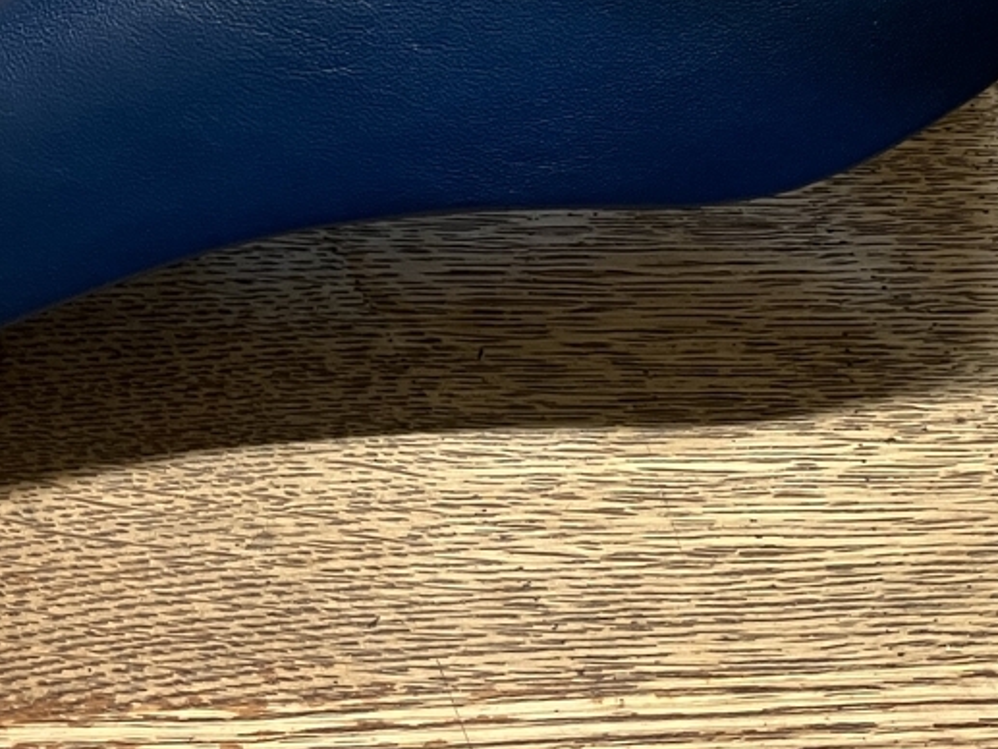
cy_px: -110
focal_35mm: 65
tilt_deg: -63.6
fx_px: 1874
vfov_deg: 21.3
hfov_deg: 29.7
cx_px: 595
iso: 250
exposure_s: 1/60
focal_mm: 3.99
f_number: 1.8
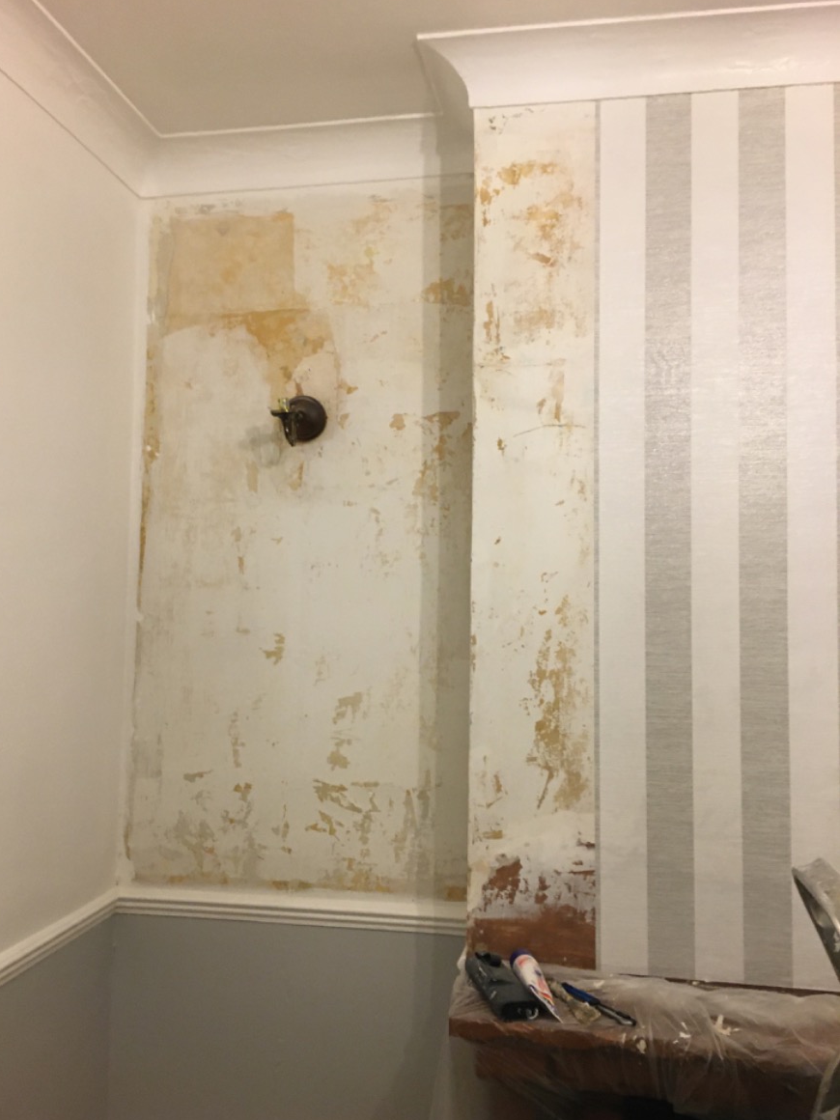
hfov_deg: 46.8
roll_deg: -1.5
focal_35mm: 30
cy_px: 576
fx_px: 971
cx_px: 406
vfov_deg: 60.0
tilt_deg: +4.4
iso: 160
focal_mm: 4.15
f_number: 2.2
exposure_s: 1/33
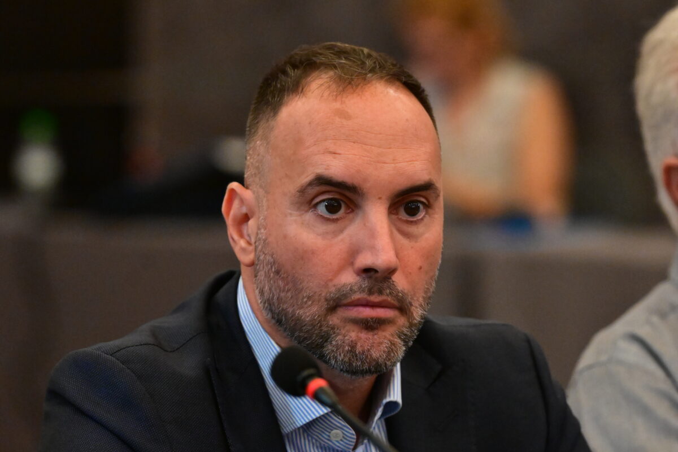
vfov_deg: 4.6
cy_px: 226
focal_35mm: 300
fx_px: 5650
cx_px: 339
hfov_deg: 6.9
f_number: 4.5
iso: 8000
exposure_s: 1/400
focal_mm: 200
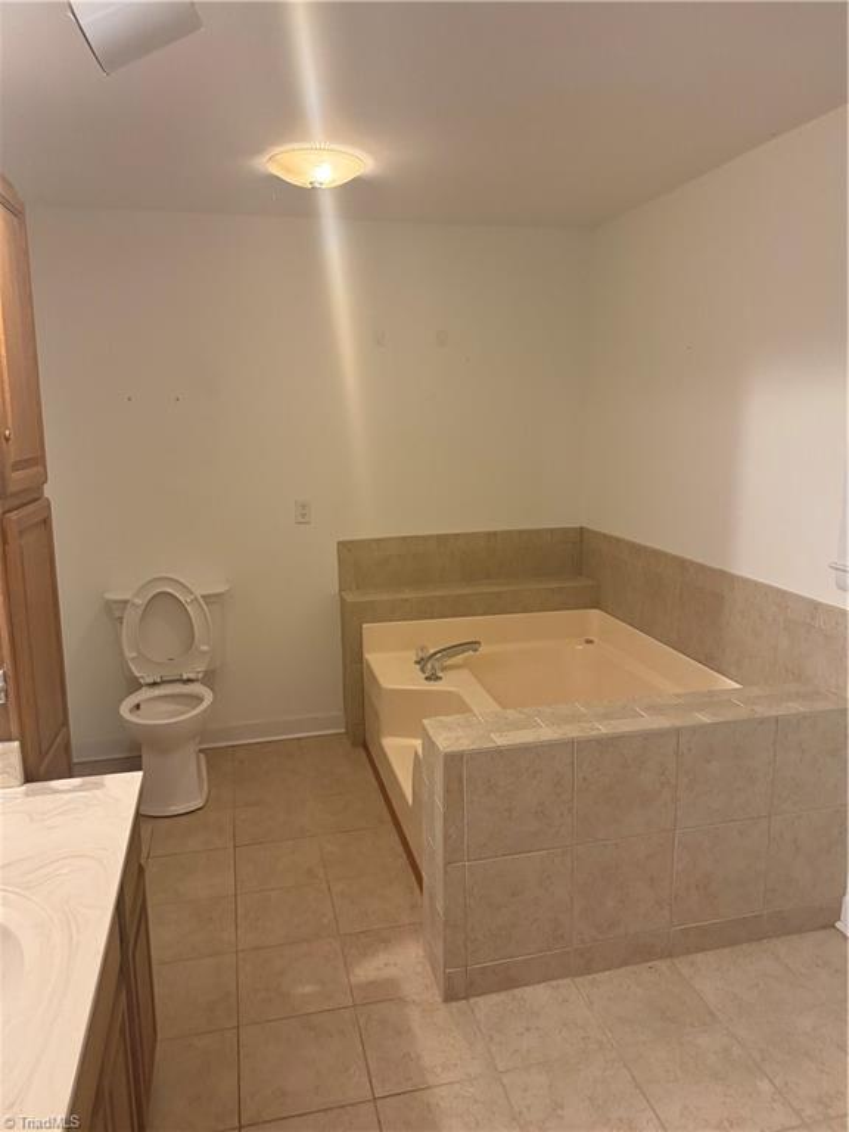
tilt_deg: -10.0
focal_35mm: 24
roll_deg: +1.1
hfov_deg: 56.8
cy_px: 566
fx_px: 785
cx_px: 424
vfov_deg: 71.6
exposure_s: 1/60
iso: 500
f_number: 1.78
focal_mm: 6.76
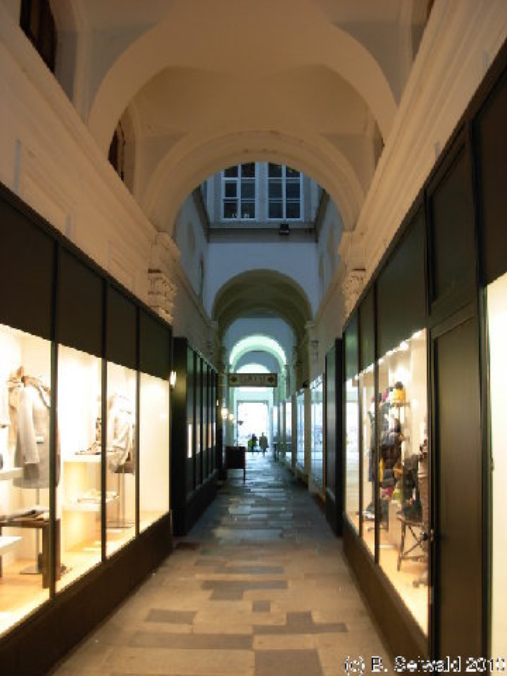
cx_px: 254
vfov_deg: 49.0
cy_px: 338
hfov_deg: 37.7
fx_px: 742
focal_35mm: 38
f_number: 2.9
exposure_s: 1/5.9
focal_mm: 6.3
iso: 79
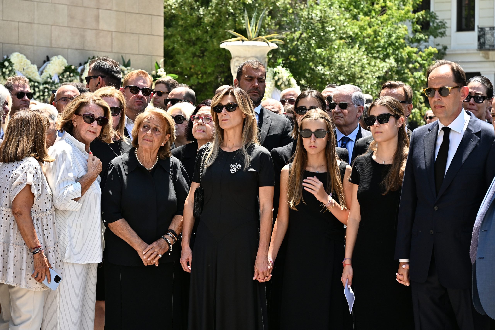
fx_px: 1347
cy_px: 165
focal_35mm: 98
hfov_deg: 20.8
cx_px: 248
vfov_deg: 14.0
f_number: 8
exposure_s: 1/500
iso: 560
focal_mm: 98
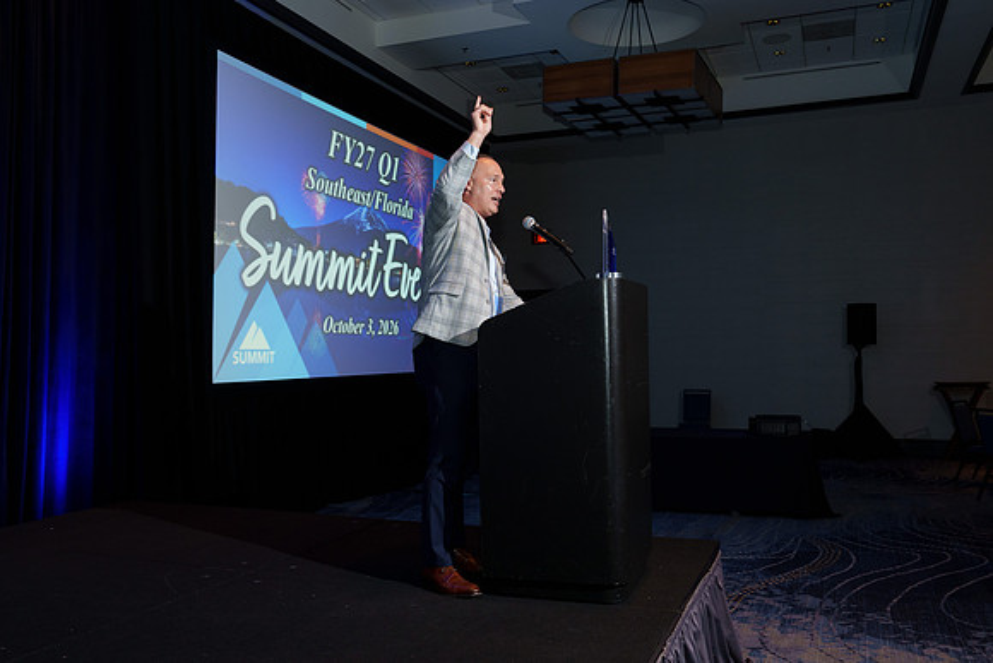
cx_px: 496
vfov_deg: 41.8
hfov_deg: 59.5
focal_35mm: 31
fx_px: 868
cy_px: 332
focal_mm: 31
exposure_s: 1/80
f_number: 5
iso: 1000
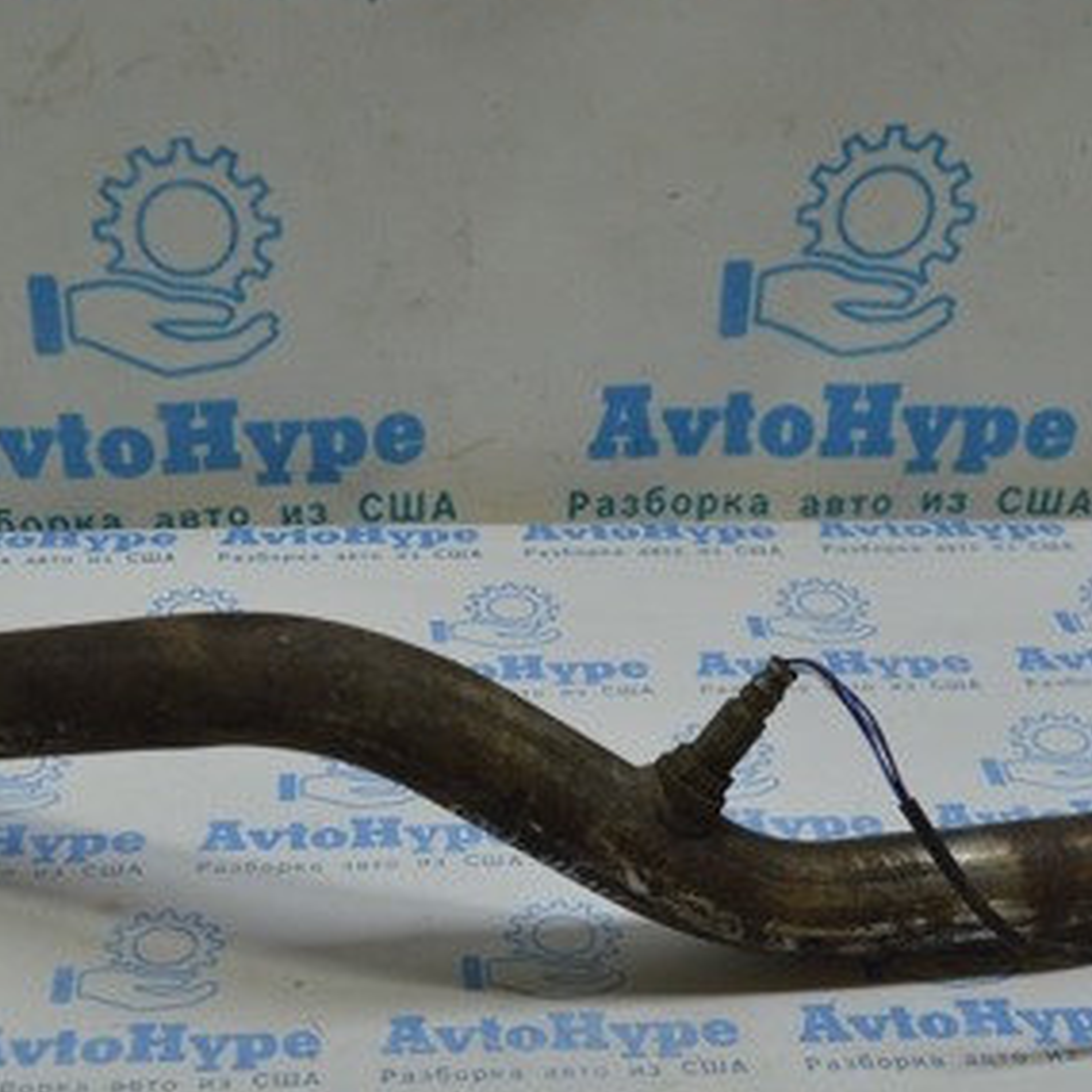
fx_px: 2140
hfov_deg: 28.6
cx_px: 452
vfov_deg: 28.3
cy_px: 780
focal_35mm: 60
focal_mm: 21
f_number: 3.8
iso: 400
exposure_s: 1/200
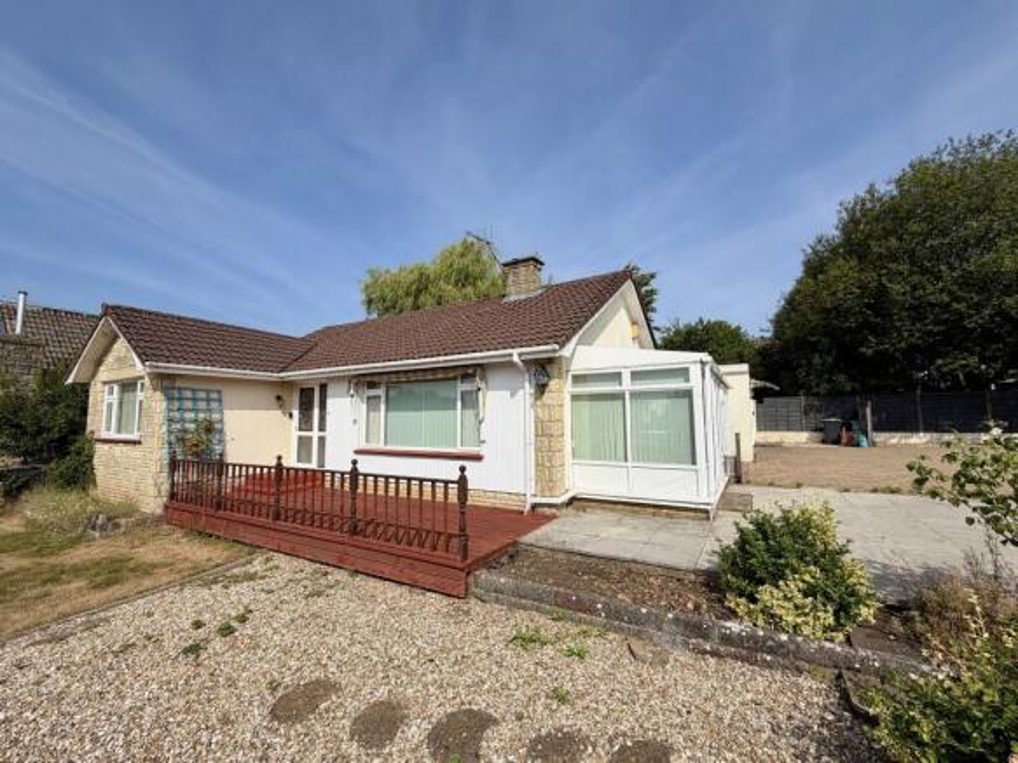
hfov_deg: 102.1
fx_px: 412
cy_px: 382
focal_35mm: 14
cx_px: 509
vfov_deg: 85.7
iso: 20
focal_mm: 2.22
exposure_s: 1/1368
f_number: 2.2
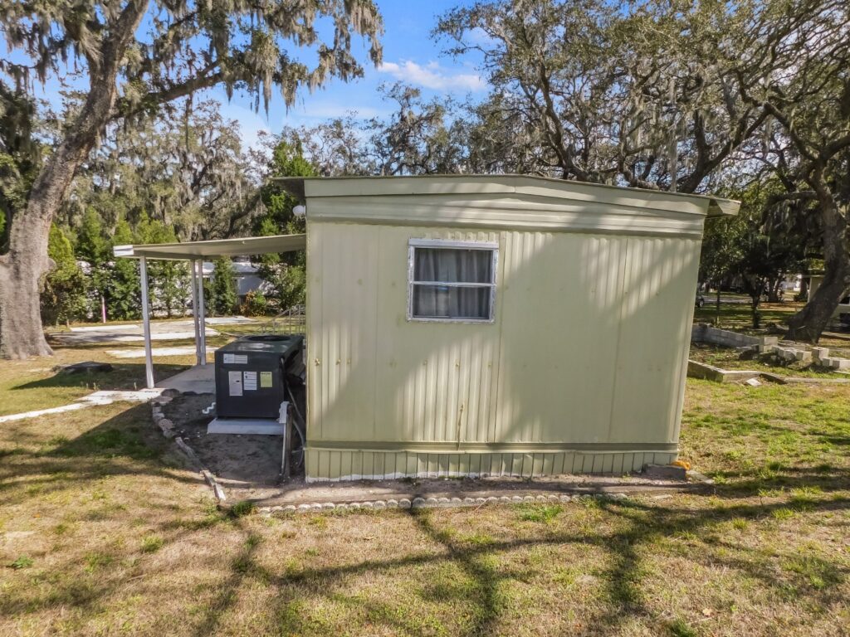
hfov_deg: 73.9
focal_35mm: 23
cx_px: 425
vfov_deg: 58.9
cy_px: 318
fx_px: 565
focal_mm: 4
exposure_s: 1/800
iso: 125
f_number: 3
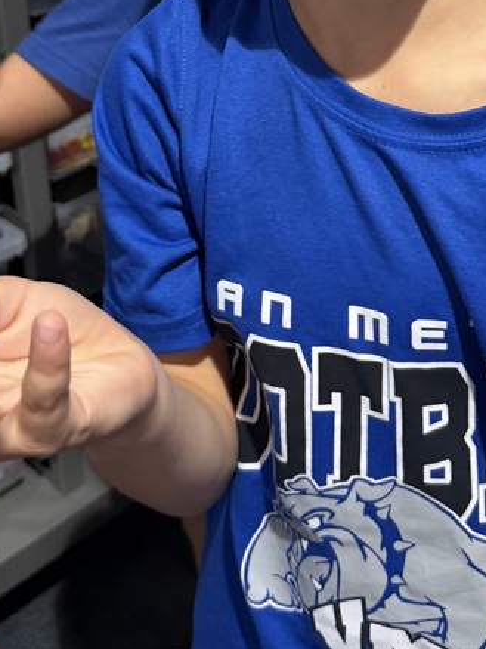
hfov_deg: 26.0
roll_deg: +0.1
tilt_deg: -24.3
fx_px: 1049
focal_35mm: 56
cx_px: 313
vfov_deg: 32.6
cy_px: 62
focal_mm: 6.76
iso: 250
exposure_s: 1/60
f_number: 1.78
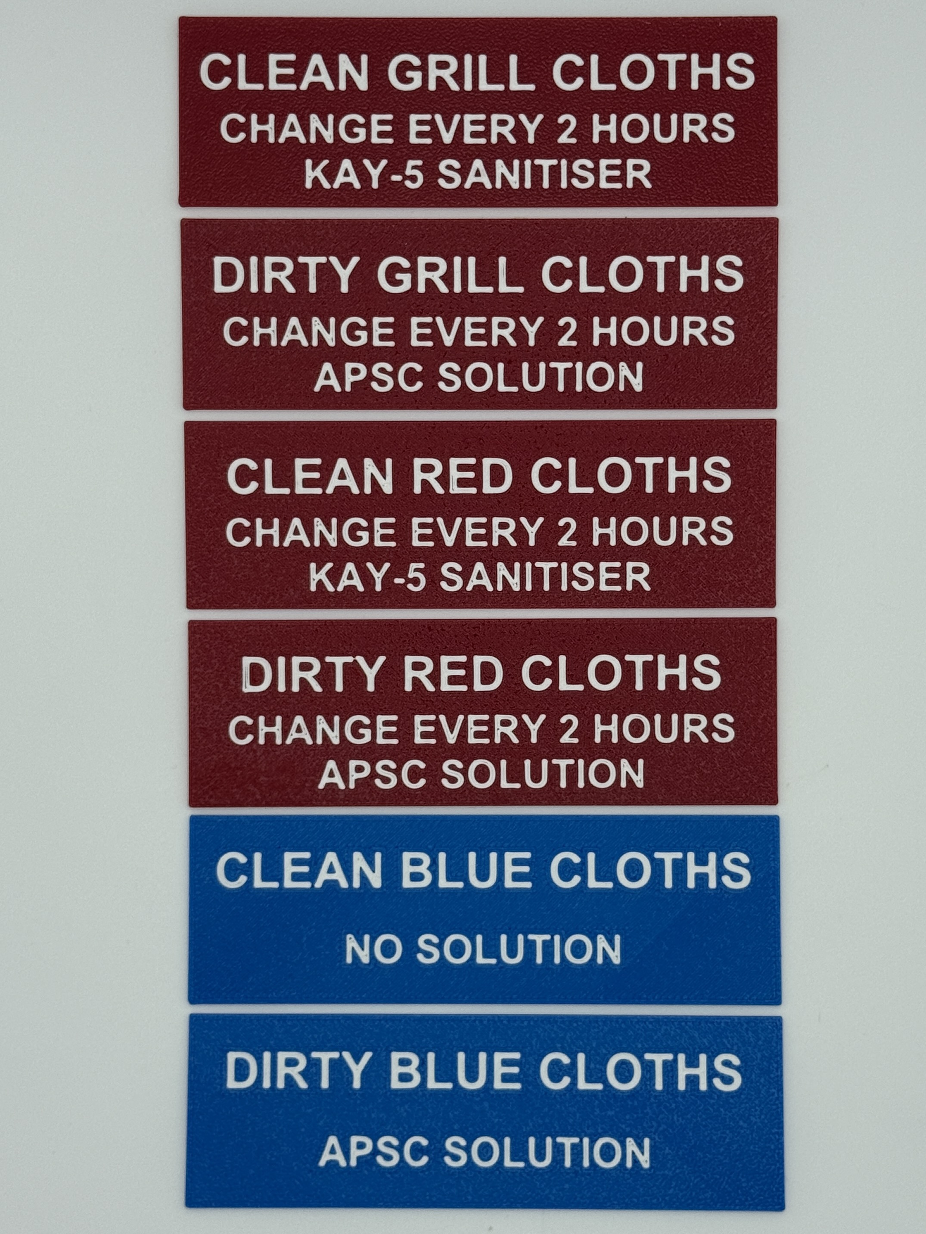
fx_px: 1712
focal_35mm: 48
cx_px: 463
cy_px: 617
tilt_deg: -87.4
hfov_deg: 30.3
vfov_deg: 39.7
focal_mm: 6.76
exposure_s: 1/1883
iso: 64
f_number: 1.78
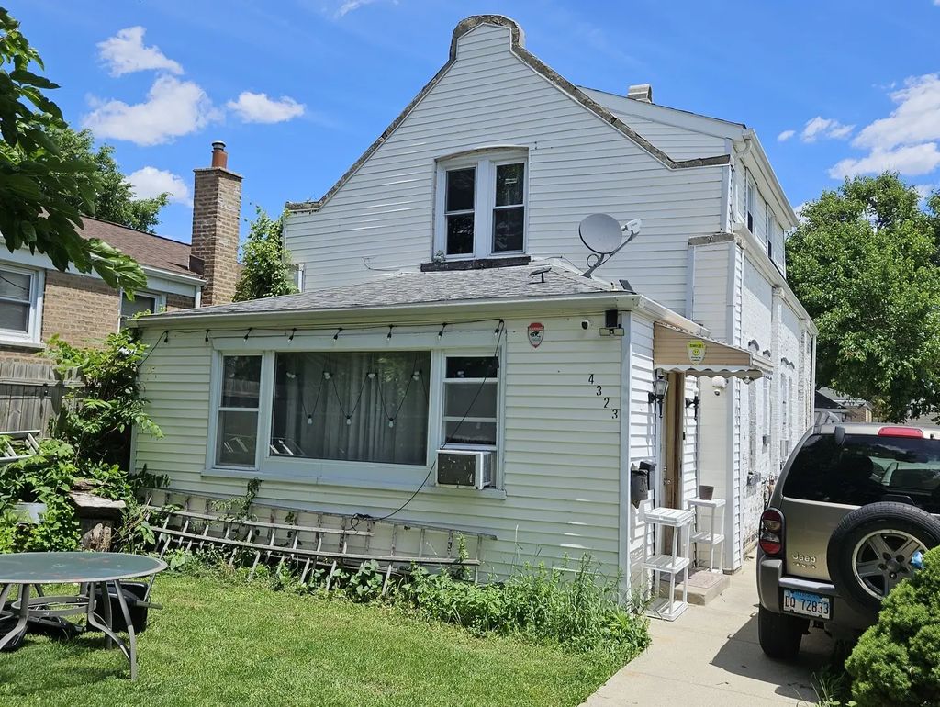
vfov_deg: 59.0
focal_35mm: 23
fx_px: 625
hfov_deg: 73.9
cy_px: 354
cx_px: 470
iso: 25
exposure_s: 1/2198
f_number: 1.8
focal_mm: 5.4
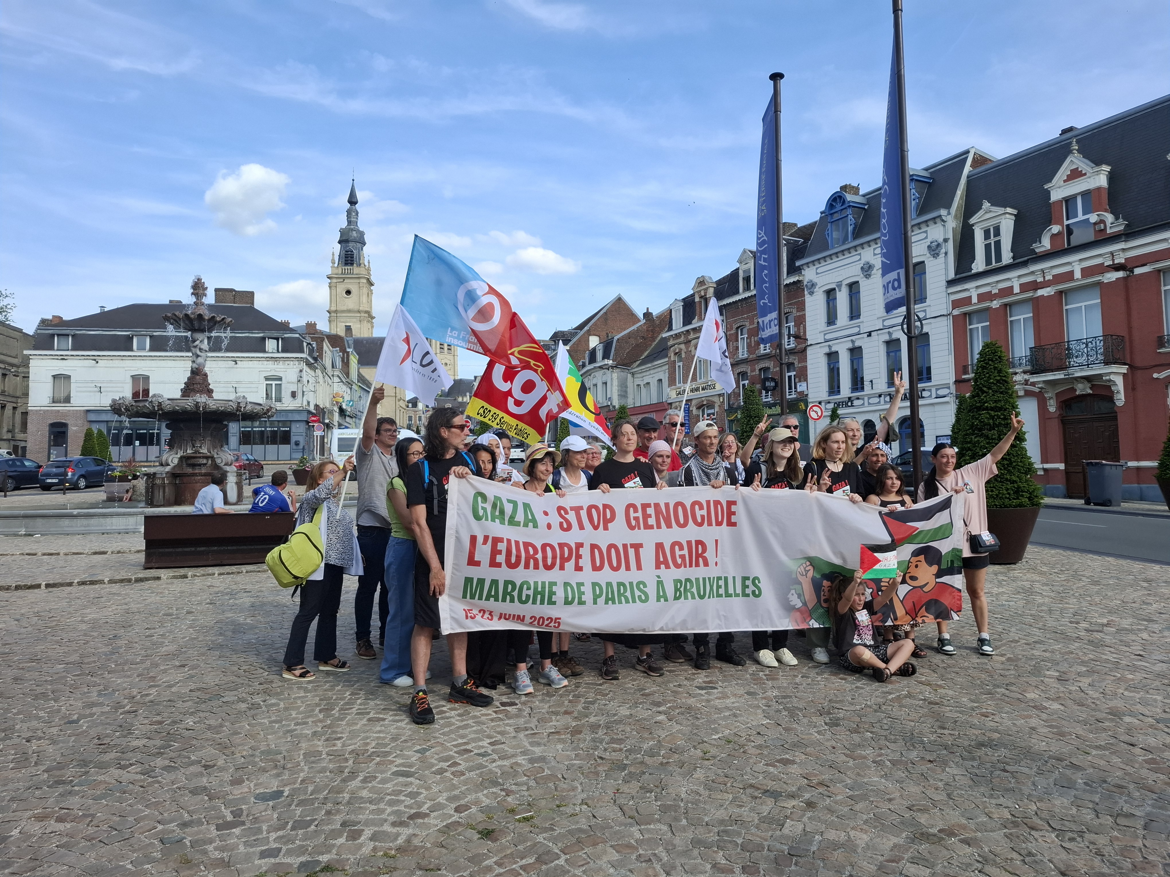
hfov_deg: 73.9
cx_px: 585
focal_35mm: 23
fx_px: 777
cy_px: 438
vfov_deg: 58.9
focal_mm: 5.54
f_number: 1.8
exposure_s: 1/1021
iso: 50
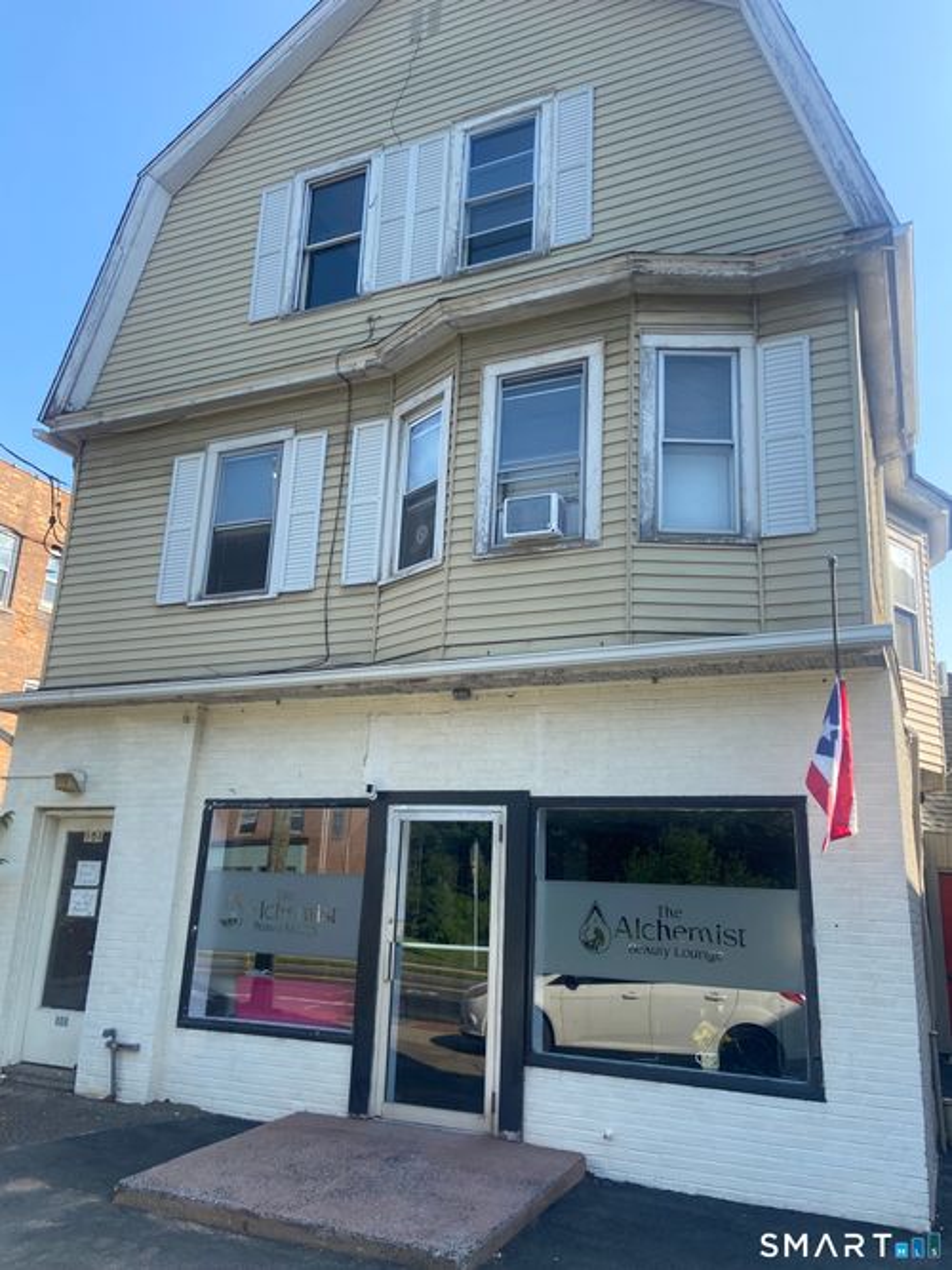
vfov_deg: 67.3
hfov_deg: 53.0
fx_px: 954
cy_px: 635
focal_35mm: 26
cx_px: 476
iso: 32
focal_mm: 4.25
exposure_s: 1/827
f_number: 1.8
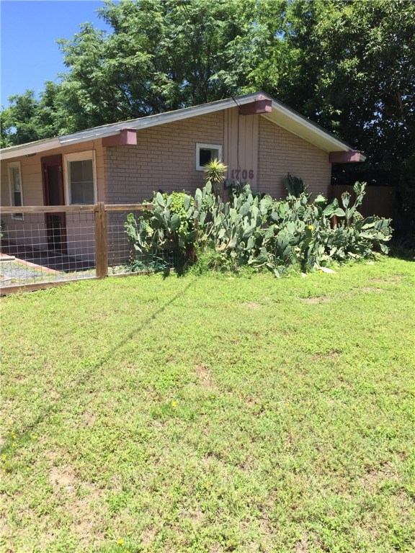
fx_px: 464
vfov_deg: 61.7
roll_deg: -0.1
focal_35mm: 29
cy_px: 276
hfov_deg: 48.2
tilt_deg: -9.3
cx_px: 208
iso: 32
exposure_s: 1/879
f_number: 2.2
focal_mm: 4.15
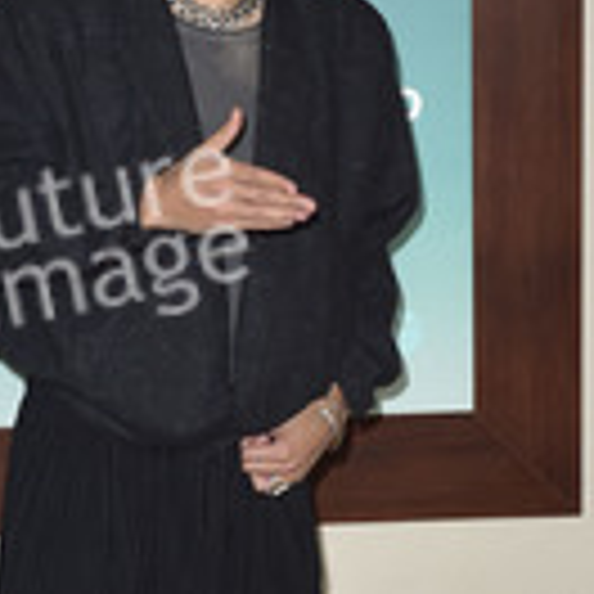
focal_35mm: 129
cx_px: 151
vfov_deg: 13.5
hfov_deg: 13.5
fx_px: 2504
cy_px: 482
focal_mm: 50
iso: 400
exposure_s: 1/250
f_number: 6.3
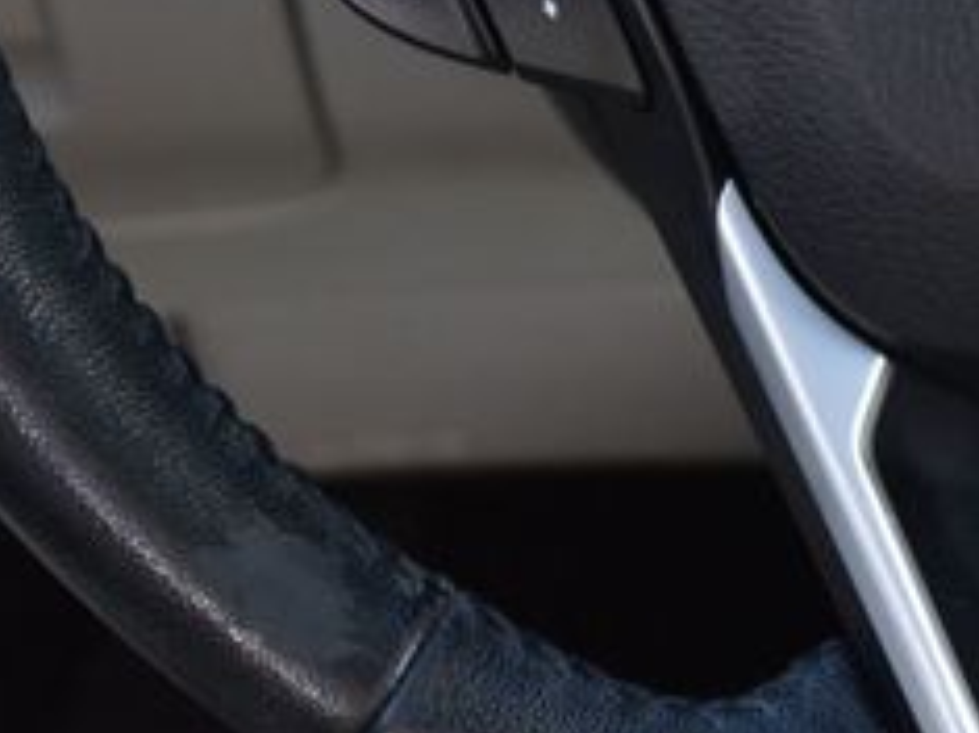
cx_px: 1121
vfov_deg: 6.8
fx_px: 6115
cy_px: -33
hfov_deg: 9.1
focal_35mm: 216
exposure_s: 1/15
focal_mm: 55
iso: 640
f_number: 6.3
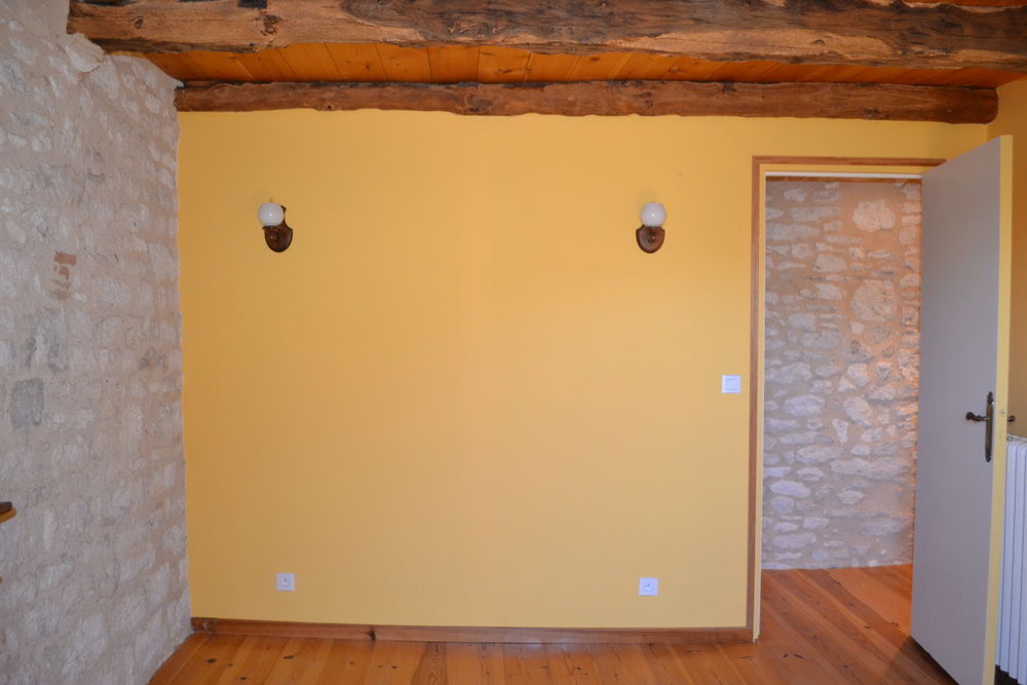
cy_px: 342
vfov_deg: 47.9
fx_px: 770
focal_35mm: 27
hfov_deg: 67.4
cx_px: 514
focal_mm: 18
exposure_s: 1/60
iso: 1000
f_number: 3.5
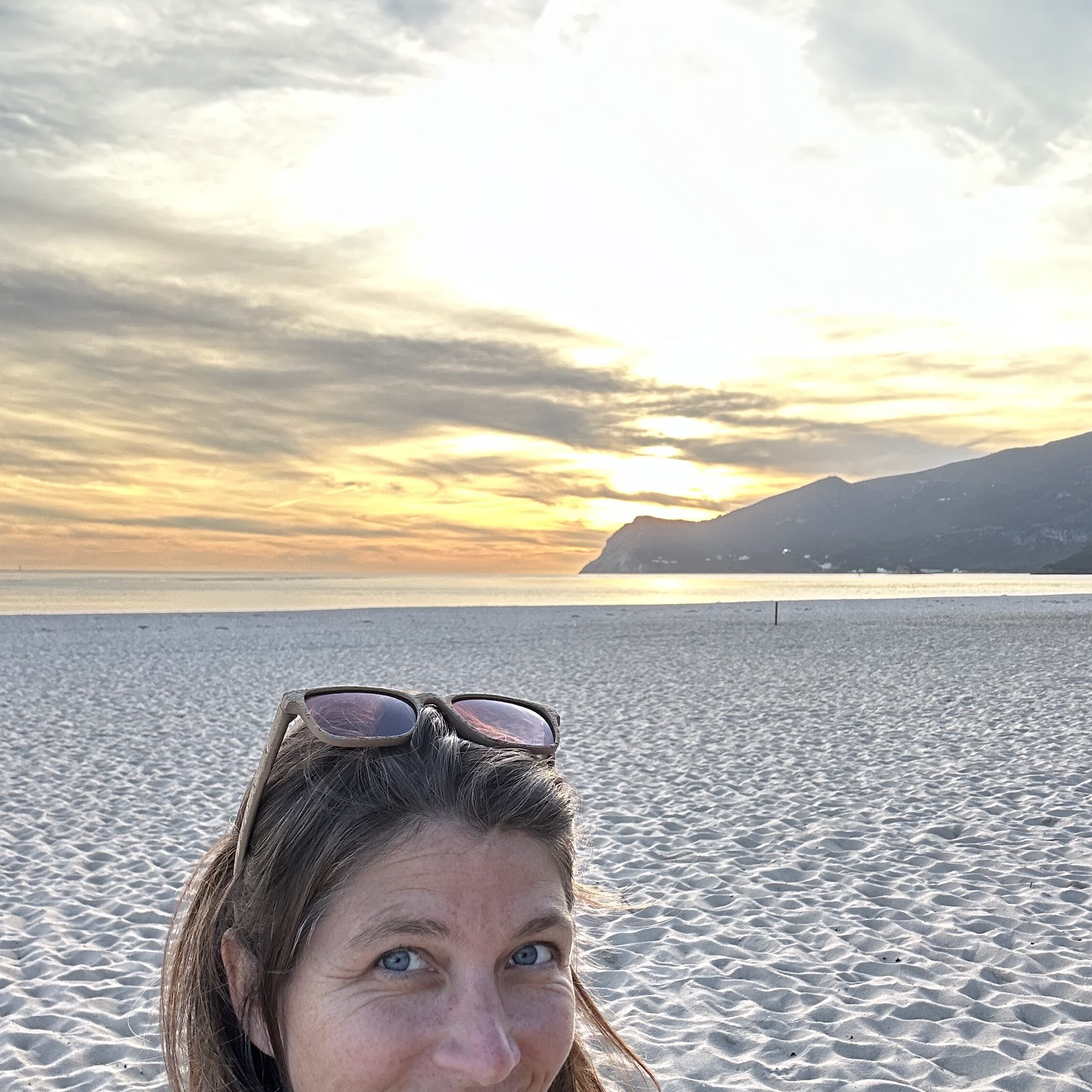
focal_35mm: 36
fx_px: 1285
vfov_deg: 45.5
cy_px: 707
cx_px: 539
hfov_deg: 46.0
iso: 32
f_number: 1.9
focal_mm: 2.69
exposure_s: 1/172
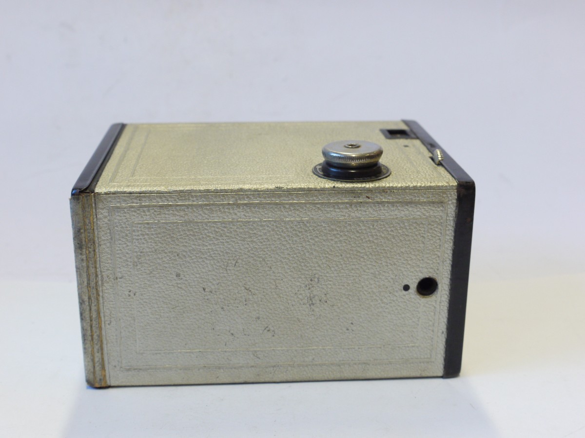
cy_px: 219
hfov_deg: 38.2
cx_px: 292
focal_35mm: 50
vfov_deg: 29.1
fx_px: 845
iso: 800
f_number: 8
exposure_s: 1/50
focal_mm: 25
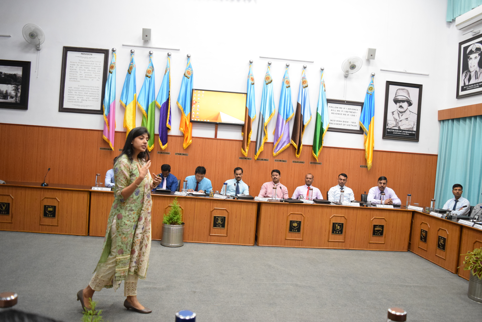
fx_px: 361
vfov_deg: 47.9
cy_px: 161
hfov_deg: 67.4
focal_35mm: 27
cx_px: 241
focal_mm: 18
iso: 3200
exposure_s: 1/125
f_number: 4
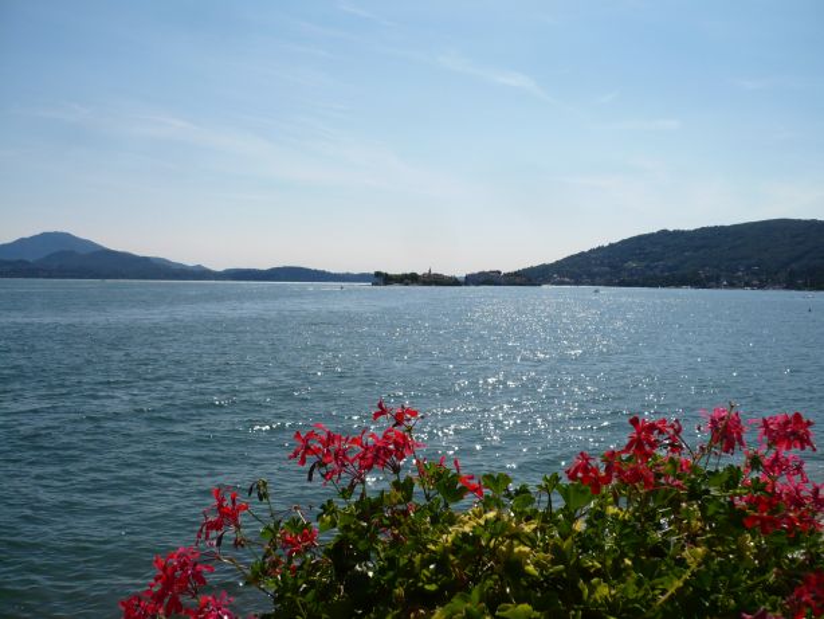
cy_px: 310
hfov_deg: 52.6
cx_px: 412
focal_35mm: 35
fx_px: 833
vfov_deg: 40.7
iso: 100
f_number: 8
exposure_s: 1/500
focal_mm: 5.8
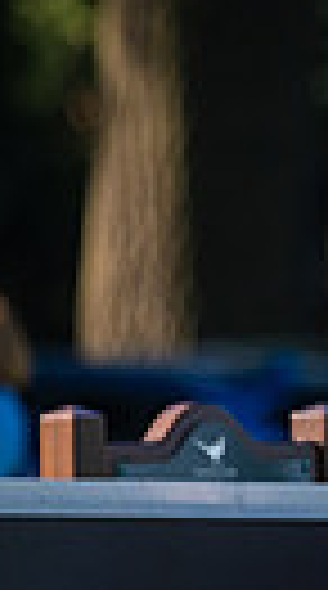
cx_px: 1051
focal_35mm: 1603
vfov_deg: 1.4
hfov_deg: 0.8
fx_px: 24963
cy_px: 331
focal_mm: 300
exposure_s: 1/1600
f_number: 4
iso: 250
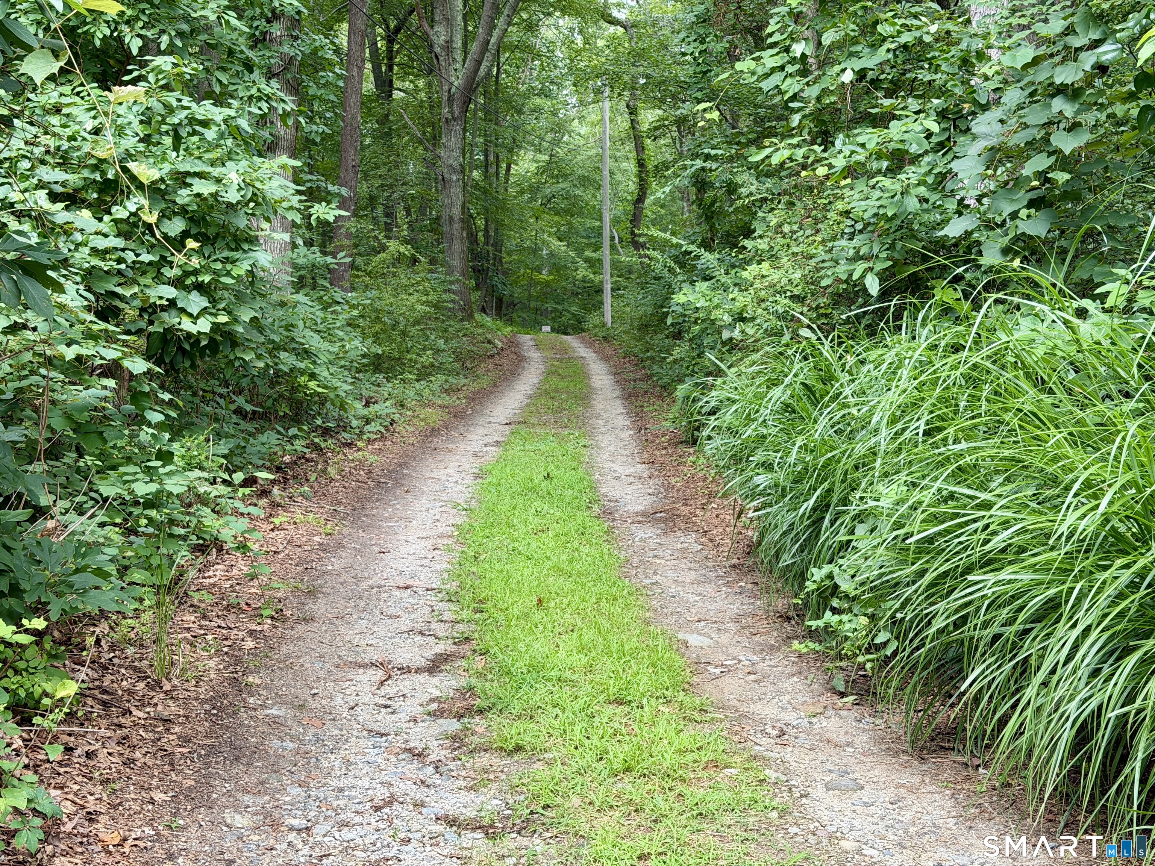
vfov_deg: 30.3
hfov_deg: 39.7
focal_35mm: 48
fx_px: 1602
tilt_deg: -2.4
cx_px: 578
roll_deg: -2.3
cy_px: 433
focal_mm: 6.76
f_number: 1.78
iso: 50
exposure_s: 1/121
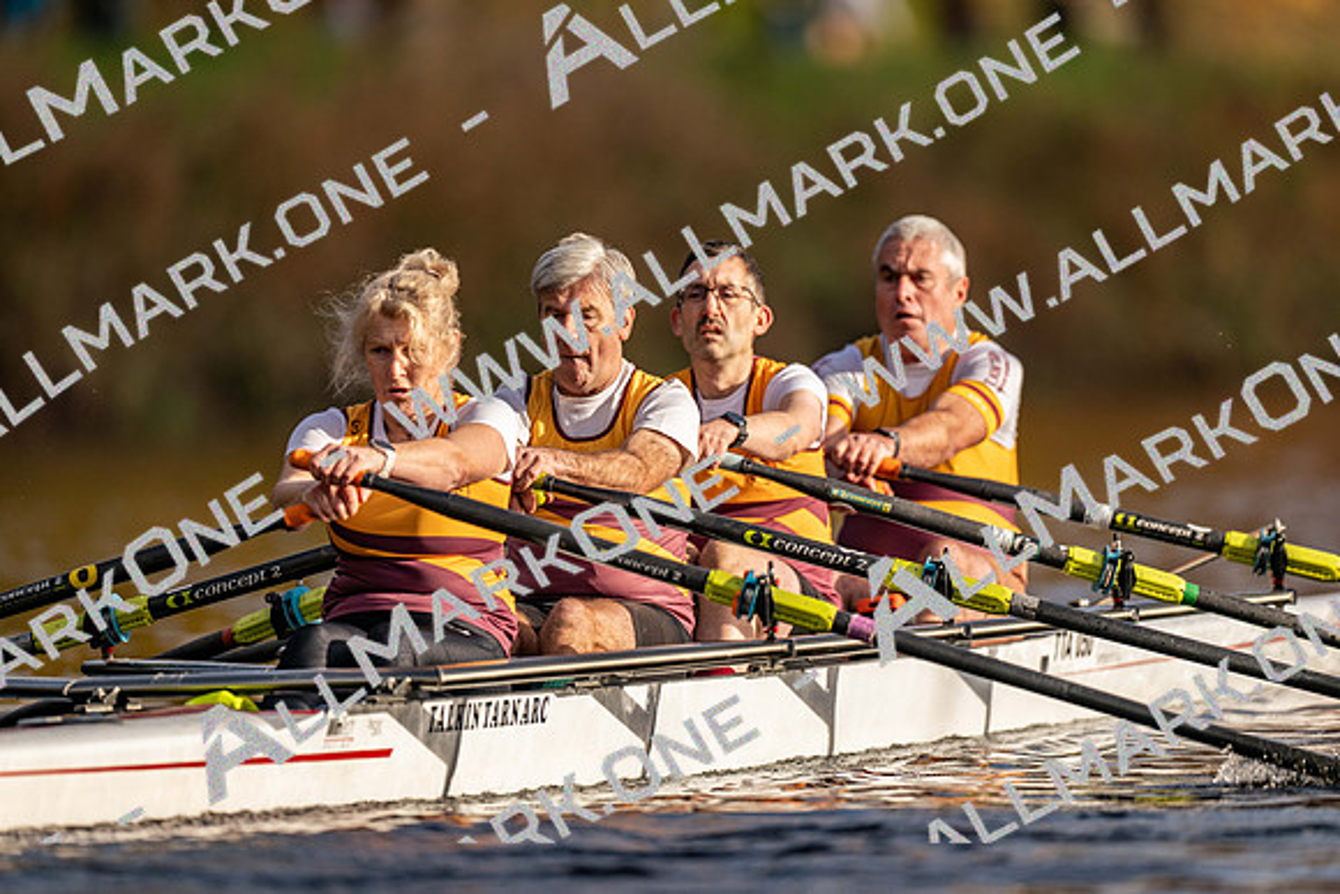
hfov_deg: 3.4
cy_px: 447
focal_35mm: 600
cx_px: 670
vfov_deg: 2.3
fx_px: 22338
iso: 250
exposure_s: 1/2500
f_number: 4
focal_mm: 600
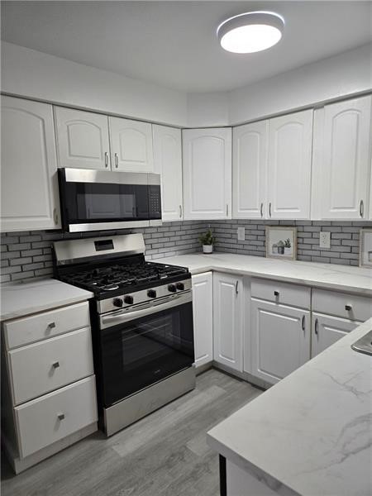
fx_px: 330
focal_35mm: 23
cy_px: 248
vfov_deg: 73.9
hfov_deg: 58.9
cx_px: 186
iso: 200
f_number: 1.8
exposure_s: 1/120
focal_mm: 5.4
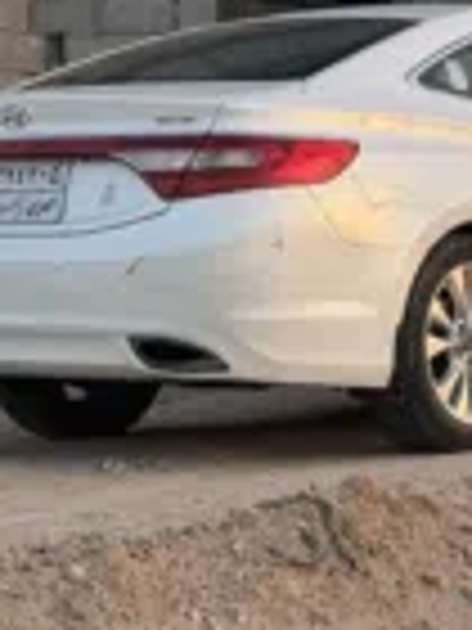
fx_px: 2491
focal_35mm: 137
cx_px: 620
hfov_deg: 10.6
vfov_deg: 14.4
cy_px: 256
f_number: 1.78
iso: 64
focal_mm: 6.76
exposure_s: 1/338
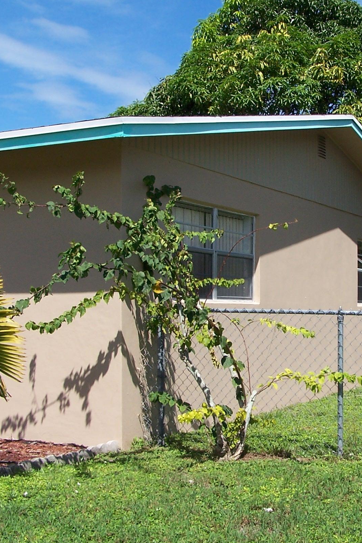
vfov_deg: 33.4
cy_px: 263
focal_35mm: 60
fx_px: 905
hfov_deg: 22.3
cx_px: 292
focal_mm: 6.7
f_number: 5.6
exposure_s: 1/350
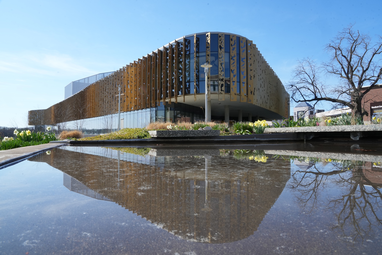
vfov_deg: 49.5
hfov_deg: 69.4
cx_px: 191
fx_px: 276
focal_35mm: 26
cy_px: 128
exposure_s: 1/100
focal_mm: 26
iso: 500
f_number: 22
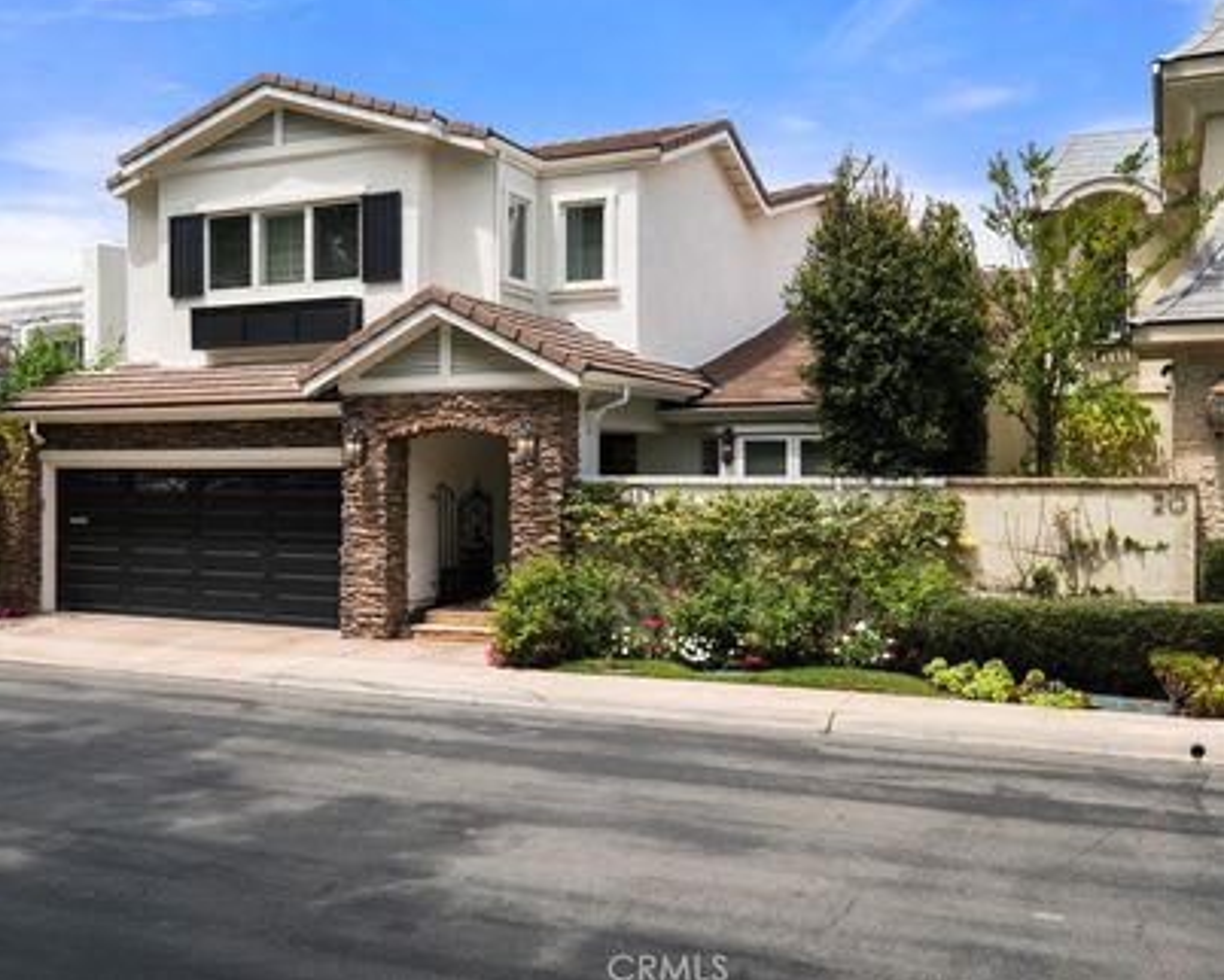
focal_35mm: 35
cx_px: 466
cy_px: 482
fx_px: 1269
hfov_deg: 51.0
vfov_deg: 42.3
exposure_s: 1/480
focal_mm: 20
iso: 200
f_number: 8
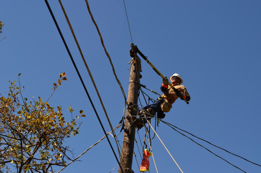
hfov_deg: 28.1
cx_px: 130
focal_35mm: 72
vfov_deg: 18.8
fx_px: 521
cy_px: 86
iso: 100
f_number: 11
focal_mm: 48
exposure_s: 1/160
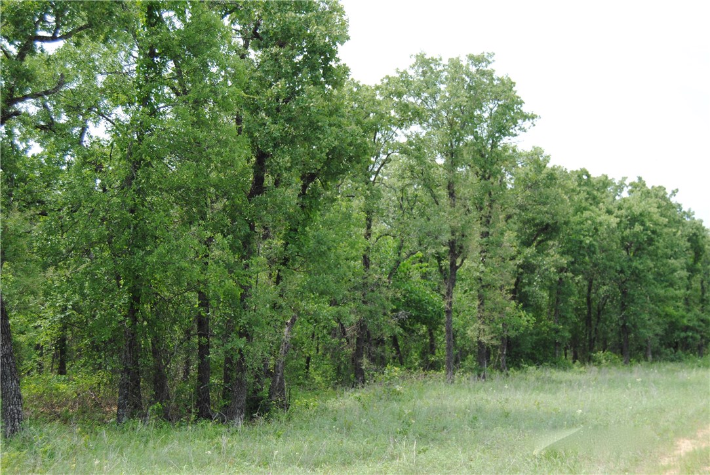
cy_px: 238
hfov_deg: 38.9
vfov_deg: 26.5
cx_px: 355
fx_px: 1007
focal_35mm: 51
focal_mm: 34
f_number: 5.6
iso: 100
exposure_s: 1/200
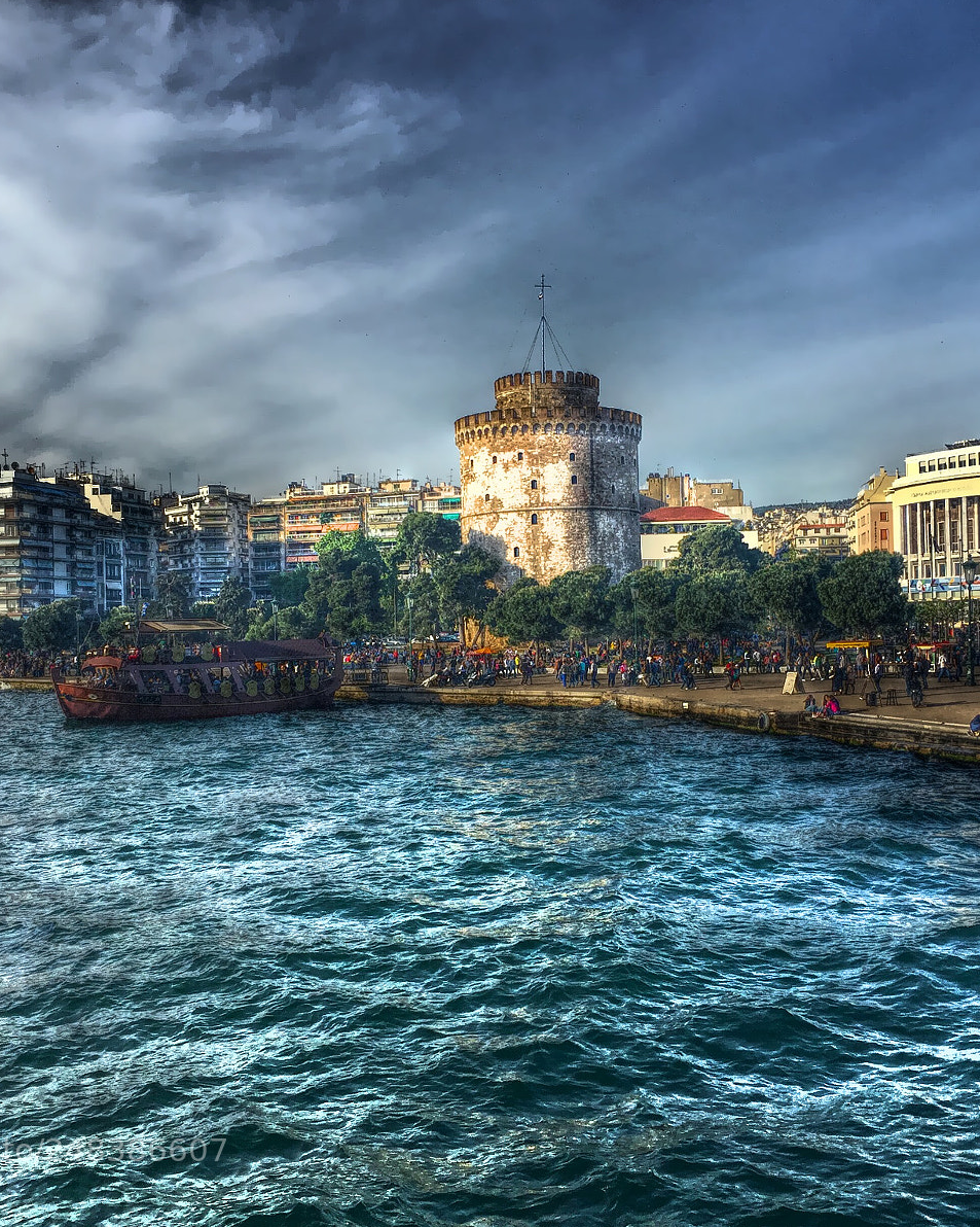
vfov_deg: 47.9
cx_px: 512
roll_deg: +1.0
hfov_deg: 39.1
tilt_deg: +1.5
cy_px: 614
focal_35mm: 38
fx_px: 1378
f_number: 2.2
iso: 32
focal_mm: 4.15
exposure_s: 1/1236
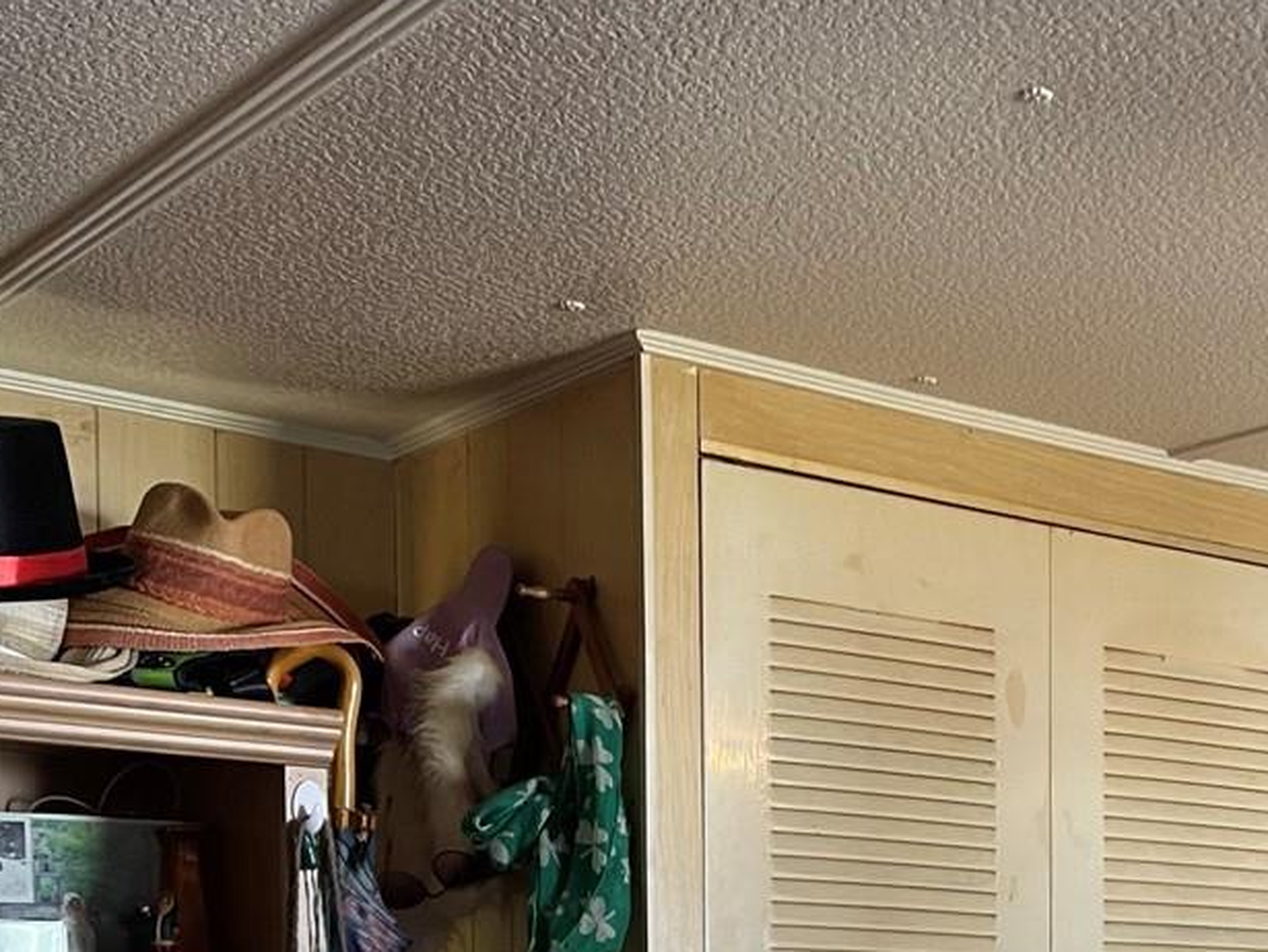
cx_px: 1239
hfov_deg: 28.2
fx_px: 2382
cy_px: 1152
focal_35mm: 65
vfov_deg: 21.0
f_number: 1.6
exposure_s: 1/60
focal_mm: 5.1
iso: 125
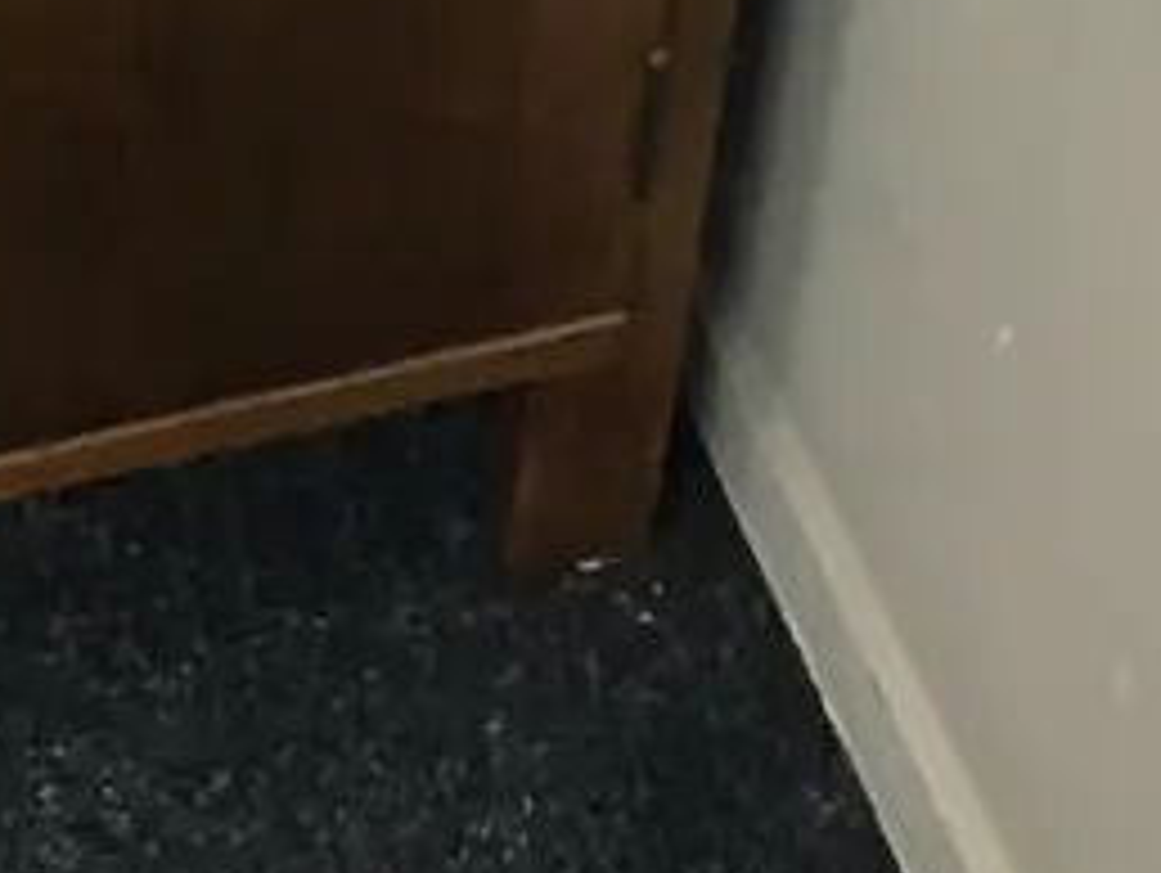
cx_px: -63
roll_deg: +0.2
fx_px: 3861
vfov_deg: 11.2
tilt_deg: -34.4
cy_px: -1080
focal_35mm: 115
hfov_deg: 16.7
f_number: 2.2
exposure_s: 1/10
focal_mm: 4.15
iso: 80
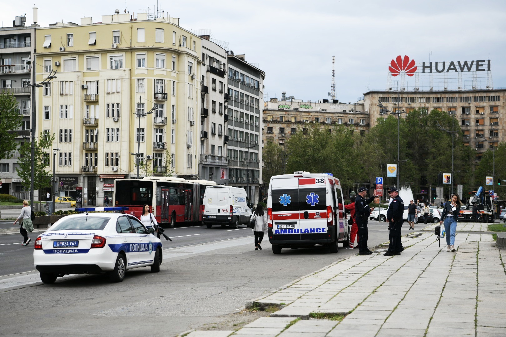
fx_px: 984
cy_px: 168
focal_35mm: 70
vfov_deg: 19.5
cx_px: 253
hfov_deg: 28.8
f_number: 4
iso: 500
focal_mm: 70
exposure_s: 1/3200
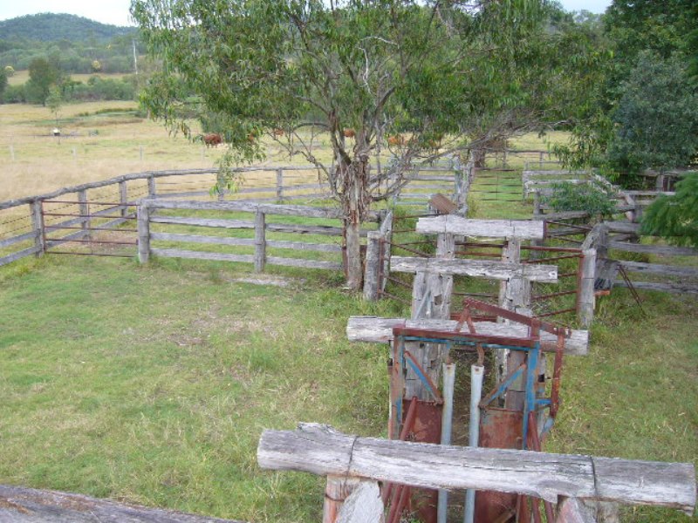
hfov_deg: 52.6
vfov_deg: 40.7
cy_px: 262
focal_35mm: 35
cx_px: 349
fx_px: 706
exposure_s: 1/60
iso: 80
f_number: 2.8
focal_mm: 5.8
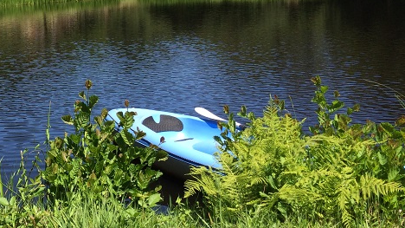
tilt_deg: -4.0
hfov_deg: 36.7
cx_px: 63
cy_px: 22
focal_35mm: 54
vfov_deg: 21.7
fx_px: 580
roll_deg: +3.0
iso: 32
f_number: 2.2
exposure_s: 1/1282
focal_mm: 4.15
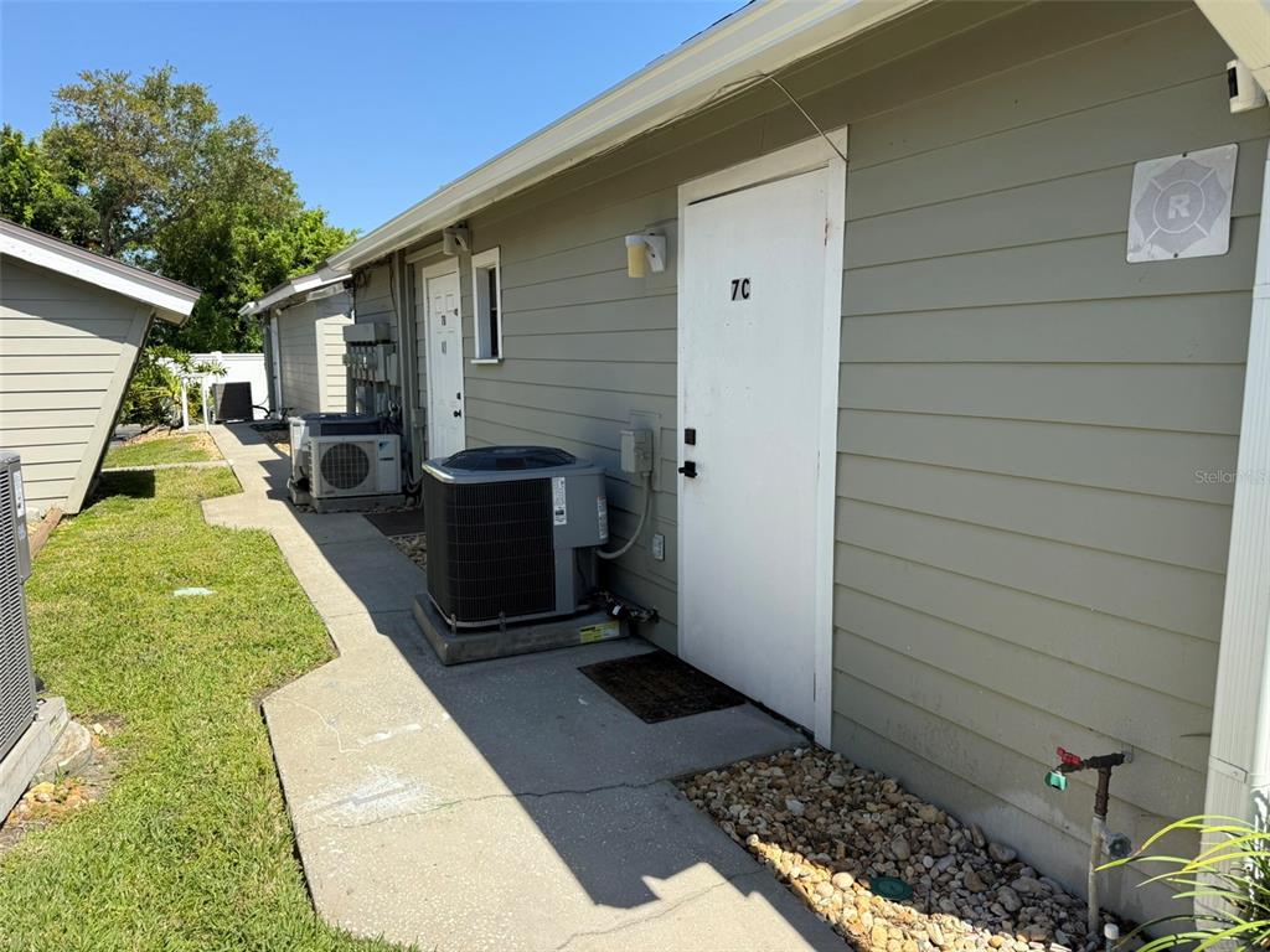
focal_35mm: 24
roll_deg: -0.8
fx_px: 881
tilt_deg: -6.6
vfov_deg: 56.8
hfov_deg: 71.6
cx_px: 635
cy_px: 476
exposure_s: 1/2907
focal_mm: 6.76
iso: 80
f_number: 1.78
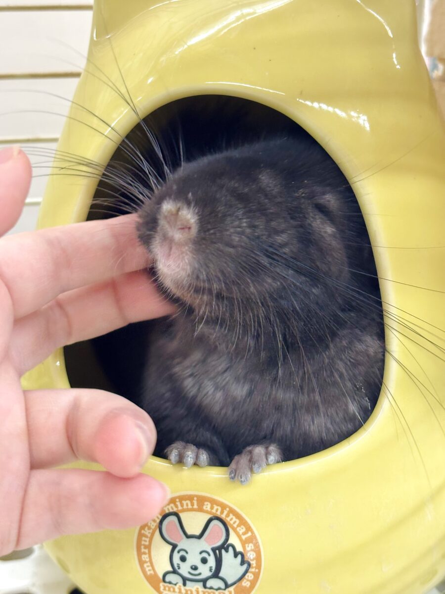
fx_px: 891
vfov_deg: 36.8
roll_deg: -0.1
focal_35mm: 52
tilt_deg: -19.6
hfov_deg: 28.0
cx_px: 222
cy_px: 297
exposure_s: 1/33
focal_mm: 5.96
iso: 160
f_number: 1.6
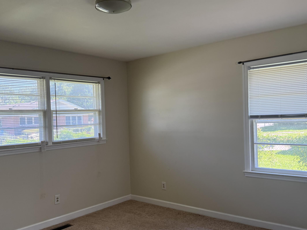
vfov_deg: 41.8
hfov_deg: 53.9
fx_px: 302
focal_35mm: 34
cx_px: 140
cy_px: 124
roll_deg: +2.0
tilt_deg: -0.7
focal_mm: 6.76
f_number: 1.78
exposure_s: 1/243
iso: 125
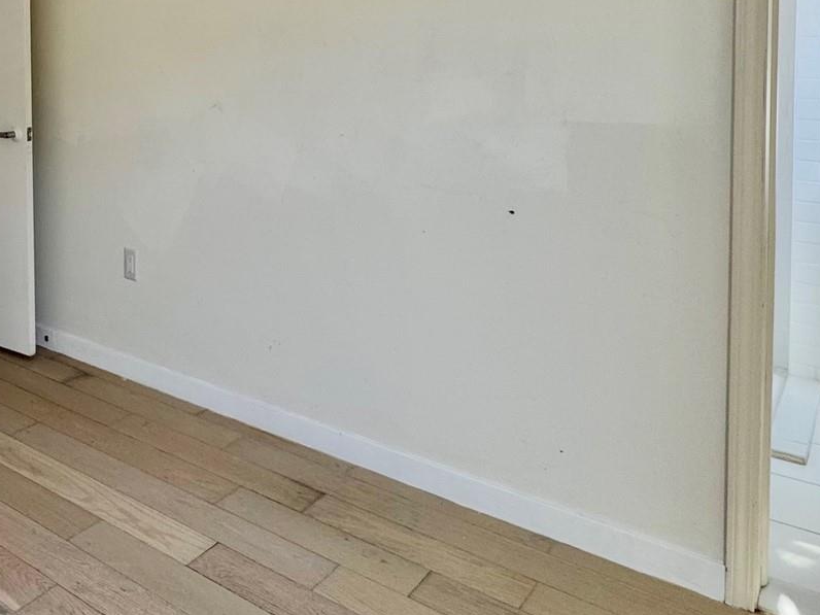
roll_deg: +0.7
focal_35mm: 36
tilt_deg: -3.0
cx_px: 140
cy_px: 57
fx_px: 853
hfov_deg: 47.9
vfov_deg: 37.0
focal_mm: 2.22
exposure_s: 1/99
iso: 64
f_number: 2.2
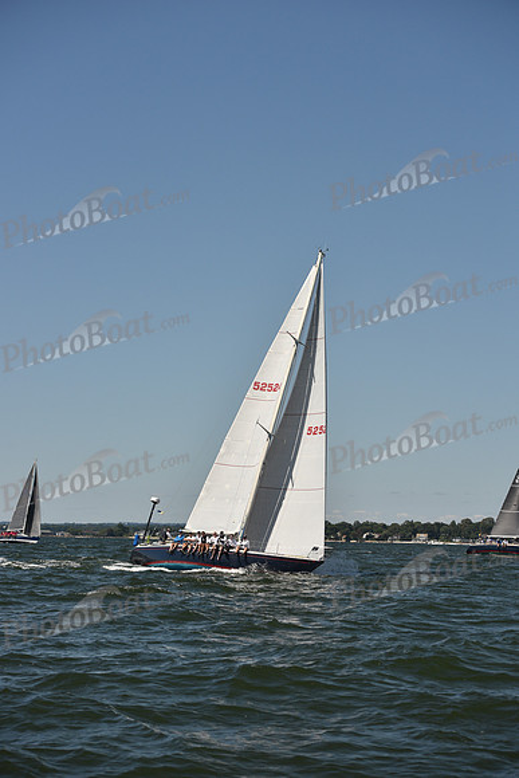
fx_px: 1772
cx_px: 260
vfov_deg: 24.8
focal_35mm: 82
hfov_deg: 16.7
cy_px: 389
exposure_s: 1/1250
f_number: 5
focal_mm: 82
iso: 250
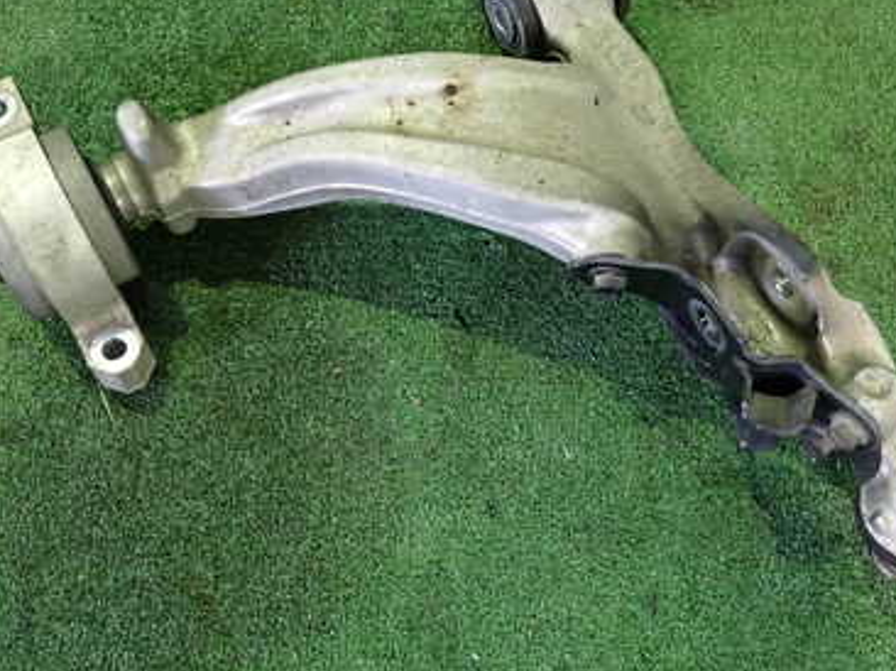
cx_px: 492
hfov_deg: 45.7
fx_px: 1061
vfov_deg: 35.0
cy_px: 264
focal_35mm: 41
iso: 640
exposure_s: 1/30
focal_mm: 4.5
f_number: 2
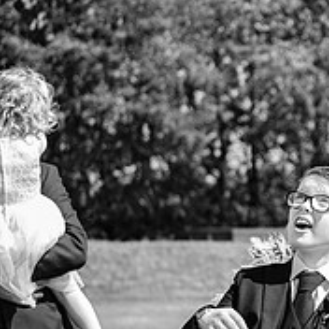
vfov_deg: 8.3
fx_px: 2258
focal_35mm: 210
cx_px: 333
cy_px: 212
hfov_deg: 8.3
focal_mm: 50
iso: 160
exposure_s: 1/1000
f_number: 2.8
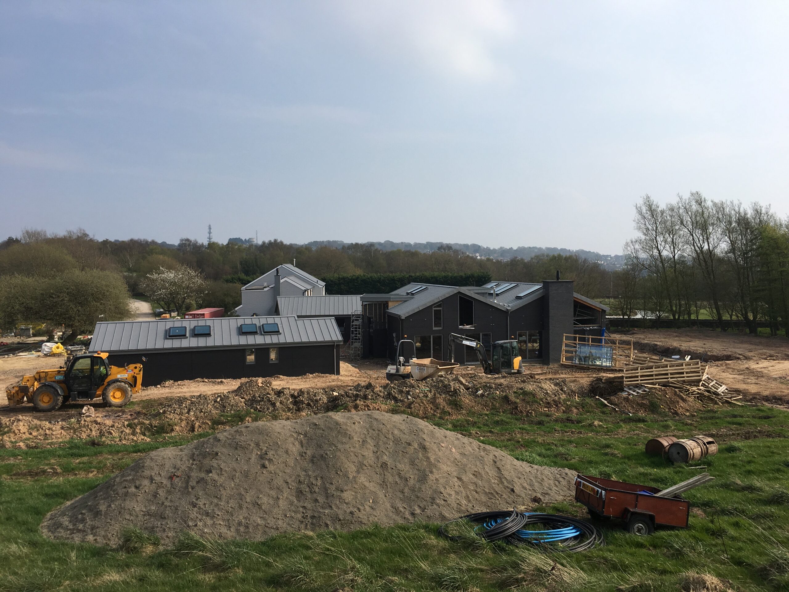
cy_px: 296
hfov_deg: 61.7
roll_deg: +0.6
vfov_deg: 48.2
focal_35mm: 29
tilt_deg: -2.1
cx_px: 394
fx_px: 661
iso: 25
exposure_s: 1/2079
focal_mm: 4.15
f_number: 2.2
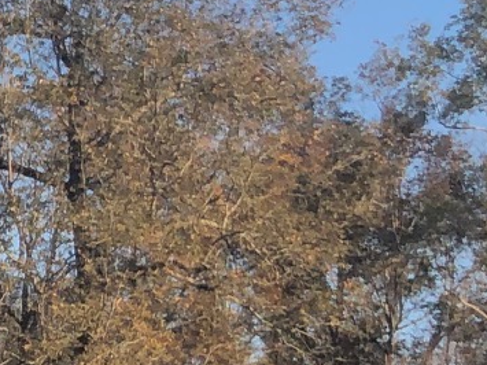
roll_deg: +1.4
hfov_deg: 10.7
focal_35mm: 159
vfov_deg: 8.7
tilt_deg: -1.1
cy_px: 774
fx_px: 2236
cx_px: -675
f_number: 1.8
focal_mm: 4
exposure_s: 1/539
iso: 20
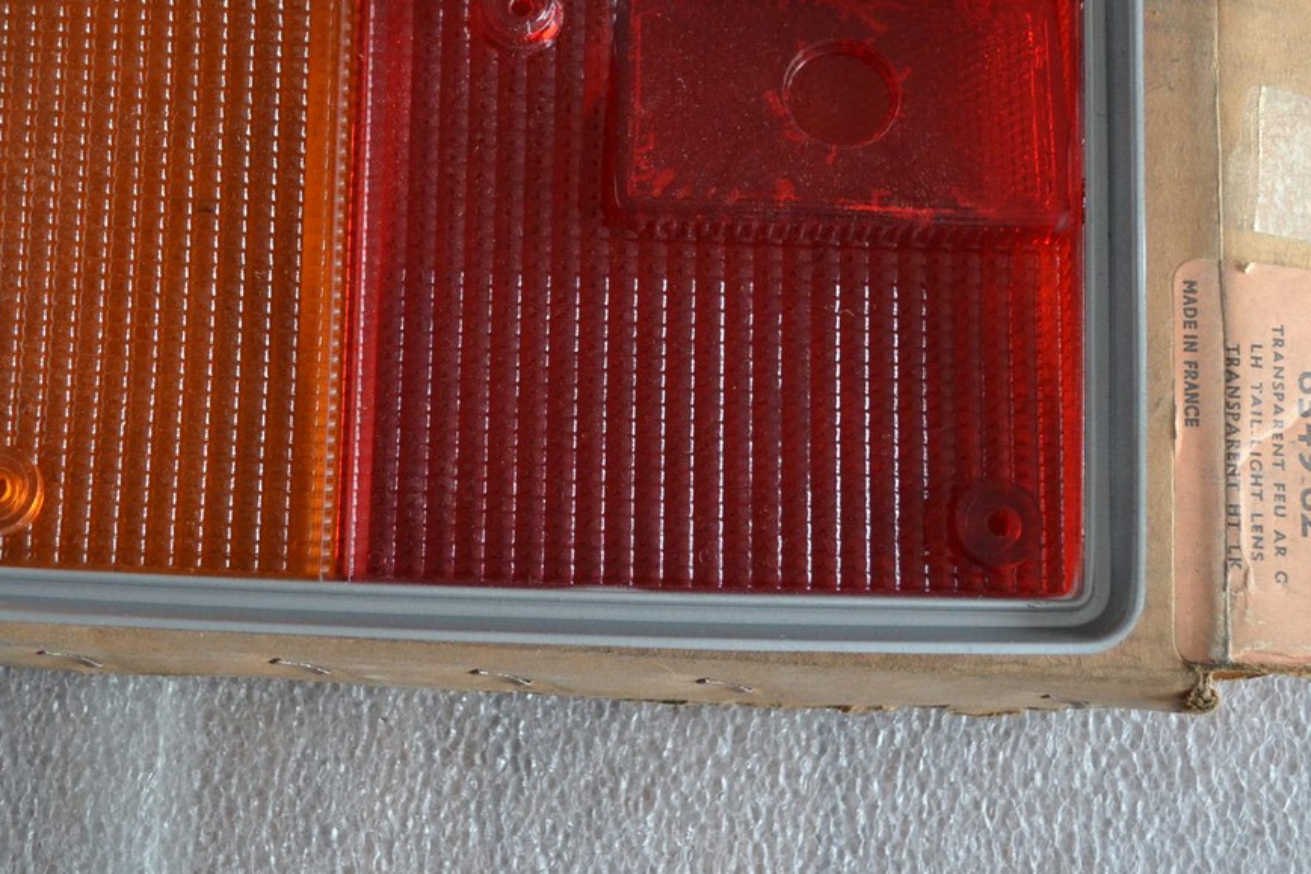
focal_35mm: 56
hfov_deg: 35.5
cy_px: 255
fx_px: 2040
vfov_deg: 24.0
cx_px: 517
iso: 1600
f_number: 4
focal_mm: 24
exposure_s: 1/60
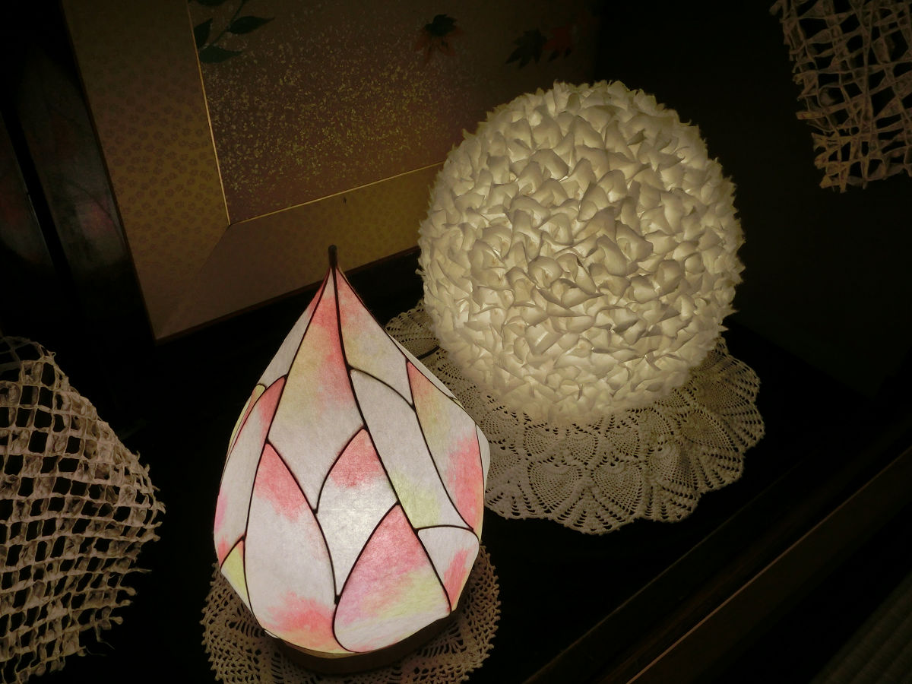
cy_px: 342
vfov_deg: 49.7
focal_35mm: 28
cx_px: 456
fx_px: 738
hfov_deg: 63.4
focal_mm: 5
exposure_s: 1/125
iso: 100
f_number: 3
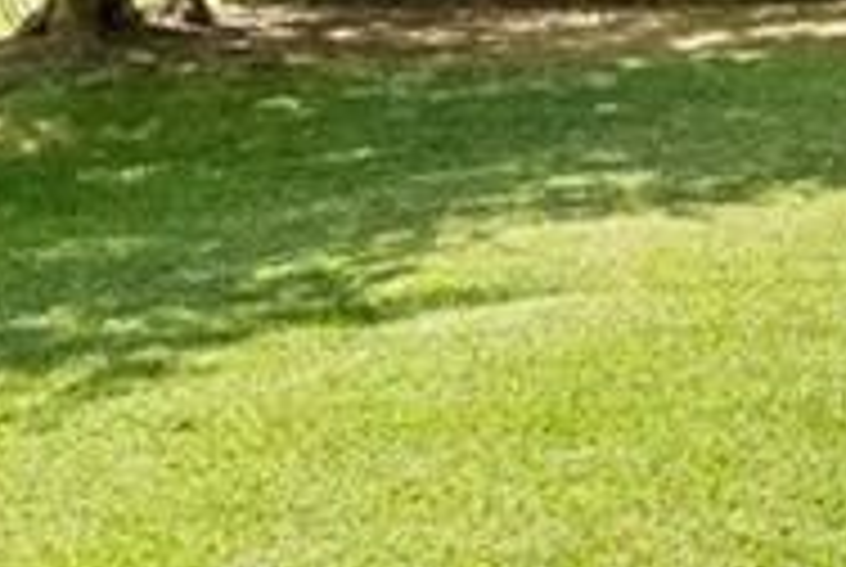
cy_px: -232
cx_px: 1840
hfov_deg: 16.0
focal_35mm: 87
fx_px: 2048
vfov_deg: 14.9
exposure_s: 1/1250
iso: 1000
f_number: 7.1
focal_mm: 16
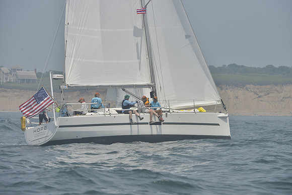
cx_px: 146
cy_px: 98
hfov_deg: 5.9
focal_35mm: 350
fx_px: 2839
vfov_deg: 3.9
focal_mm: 350
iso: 280
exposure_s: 1/1000
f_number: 10
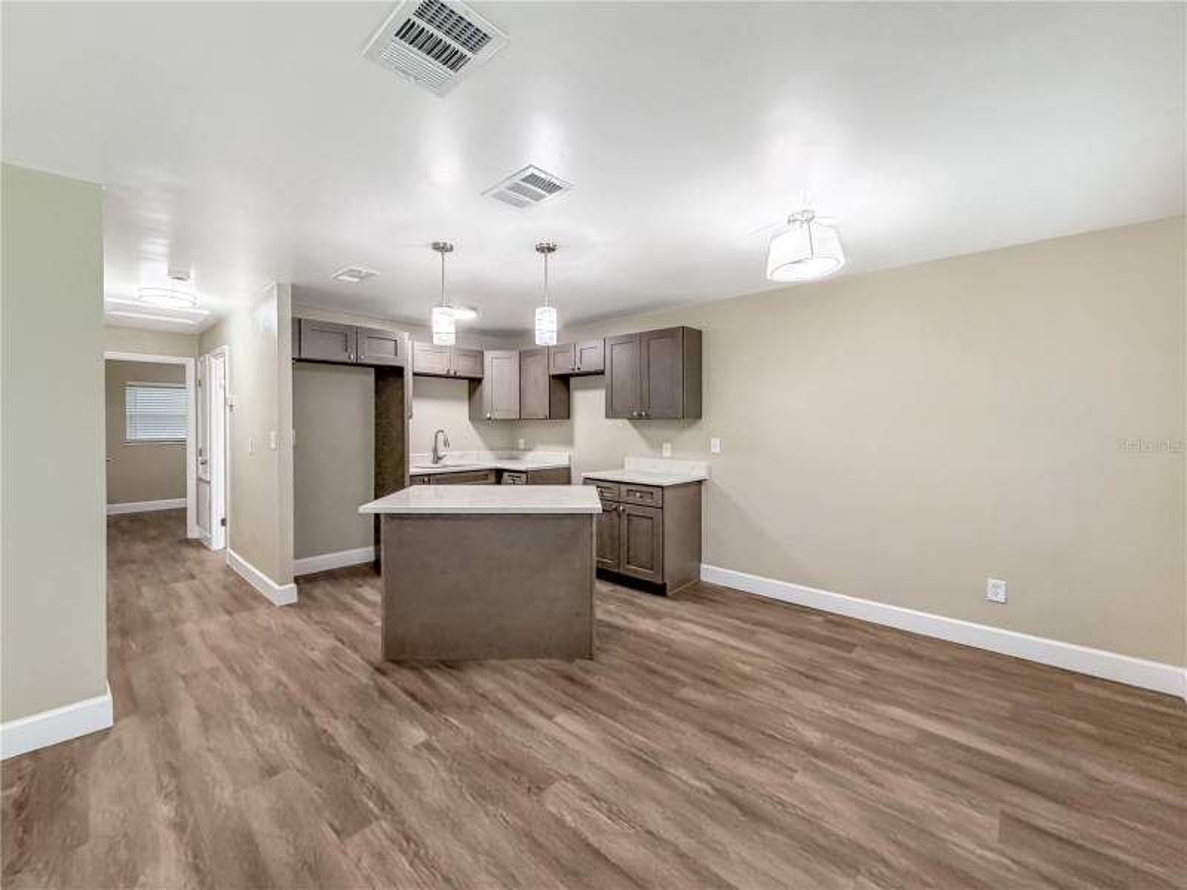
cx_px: 594
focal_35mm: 14
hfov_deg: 102.1
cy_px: 445
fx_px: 480
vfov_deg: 85.7
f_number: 2.2
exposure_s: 1/60
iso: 200
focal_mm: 2.22
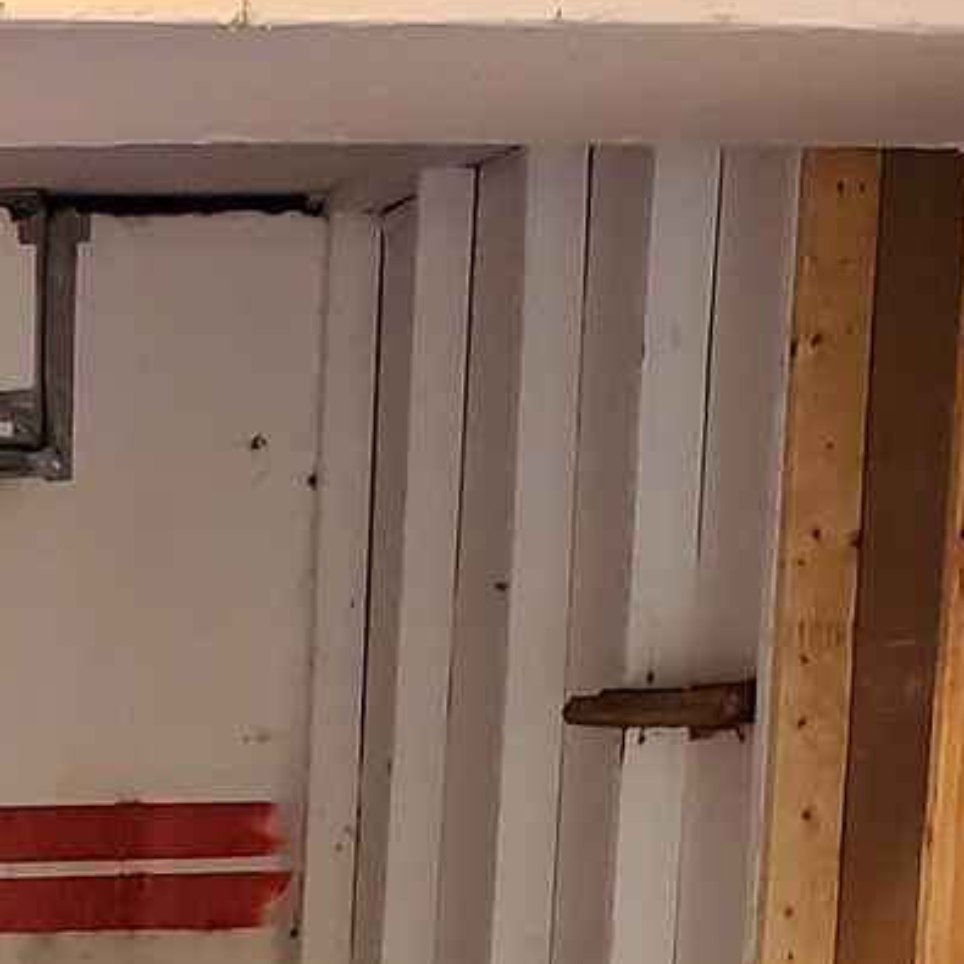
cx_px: -569
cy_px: 1662
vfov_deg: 12.1
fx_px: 4222
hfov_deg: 12.3
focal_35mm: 134
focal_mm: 4.3
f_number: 2.4
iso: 400
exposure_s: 1/40
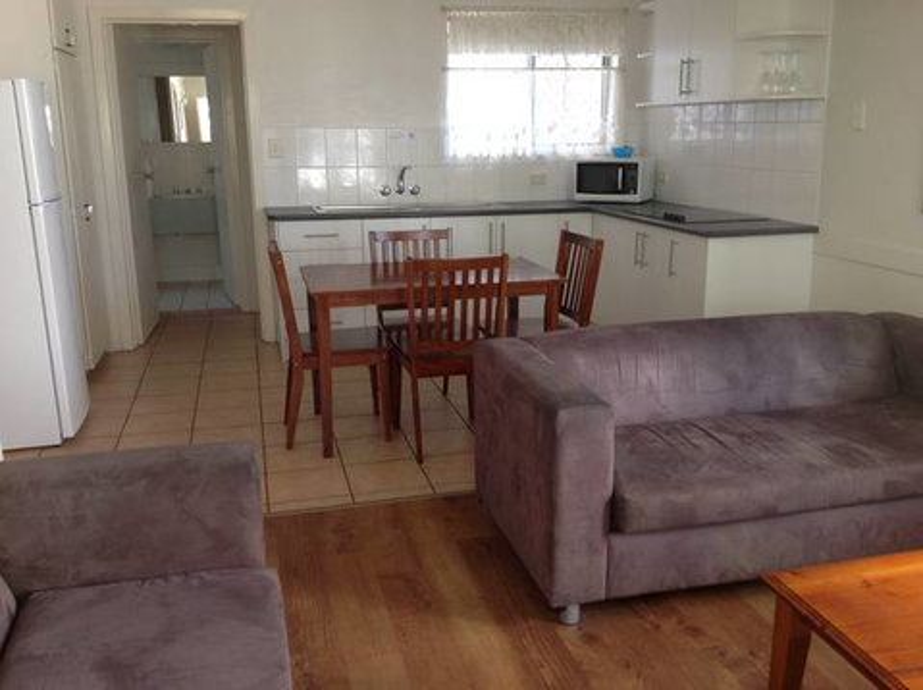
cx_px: 462
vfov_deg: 40.6
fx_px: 932
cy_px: 345
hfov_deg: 52.7
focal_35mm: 35
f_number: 2.4
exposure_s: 1/20
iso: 80
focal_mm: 4.28
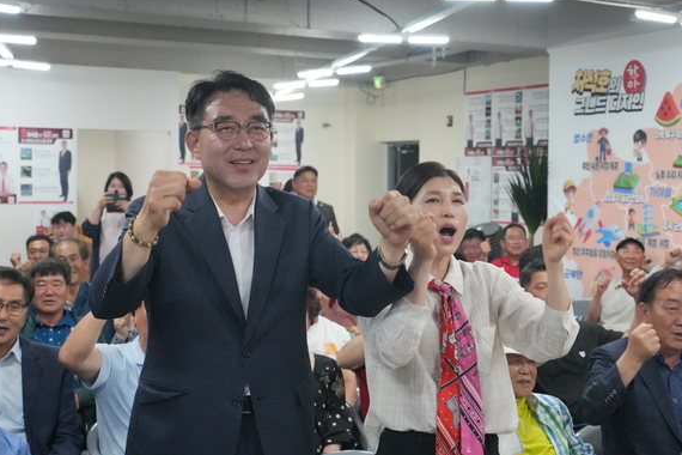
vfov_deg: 25.0
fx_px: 1023
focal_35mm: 54
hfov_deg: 36.9
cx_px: 349
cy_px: 207
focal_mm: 49
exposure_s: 1/250
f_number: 5.6
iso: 6400
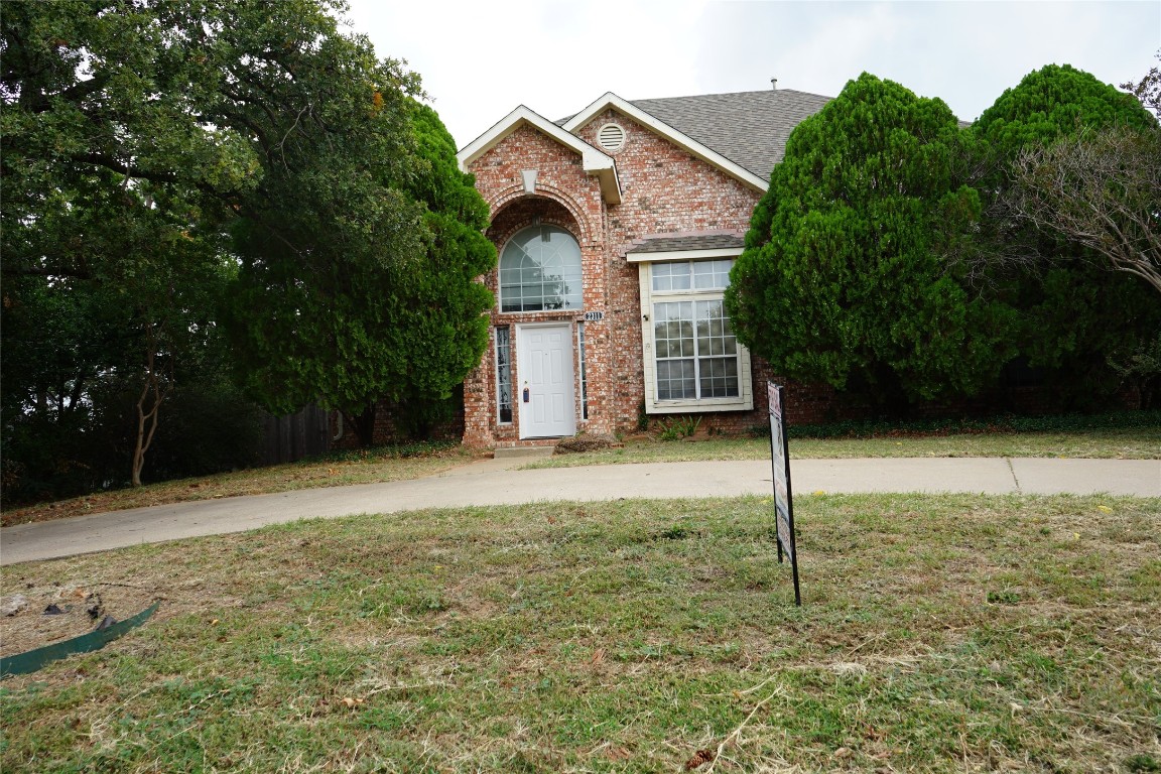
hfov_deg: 63.7
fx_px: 935
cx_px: 580
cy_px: 387
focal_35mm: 29
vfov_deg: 45.0
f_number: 8
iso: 100
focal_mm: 29
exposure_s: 1/80
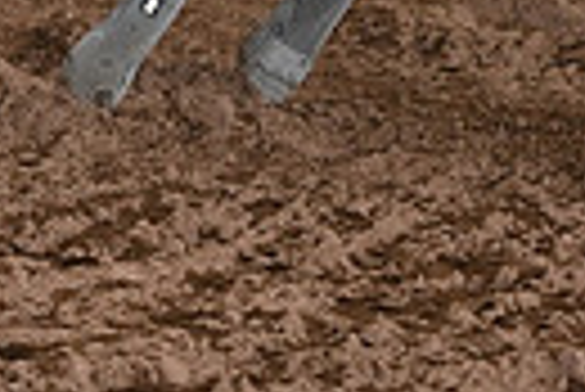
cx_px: 846
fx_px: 6231
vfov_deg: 3.6
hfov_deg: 5.3
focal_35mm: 383
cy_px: -453
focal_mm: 86
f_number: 5
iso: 3200
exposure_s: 1/250
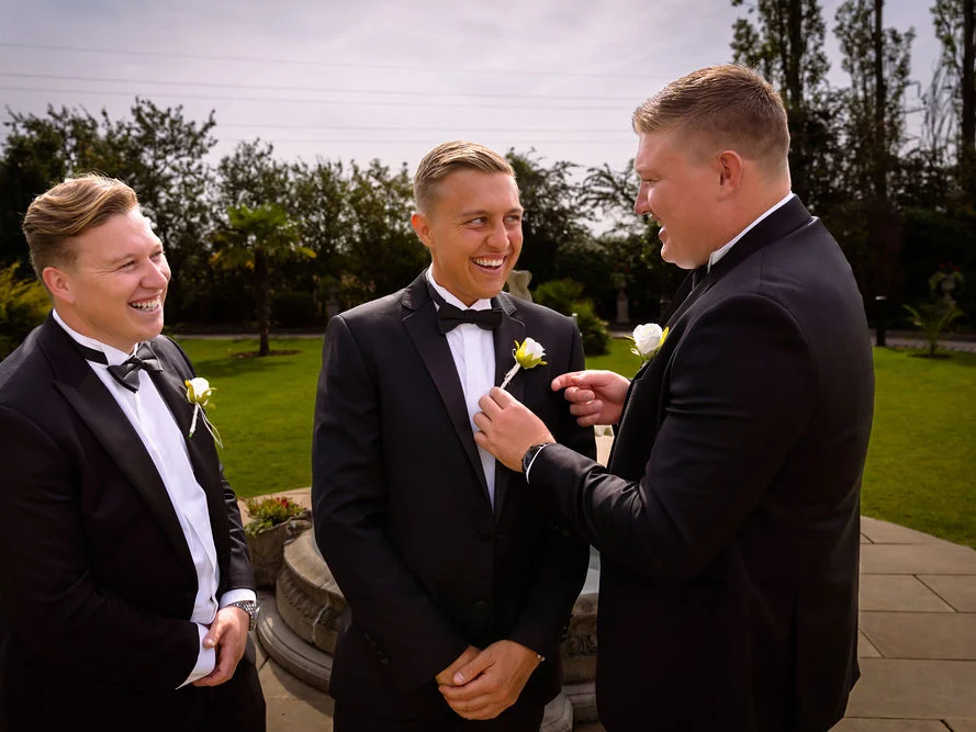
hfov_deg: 58.3
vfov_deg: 45.5
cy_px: 367
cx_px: 464
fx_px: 874
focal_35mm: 31
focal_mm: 28
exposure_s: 1/640
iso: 100
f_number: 5
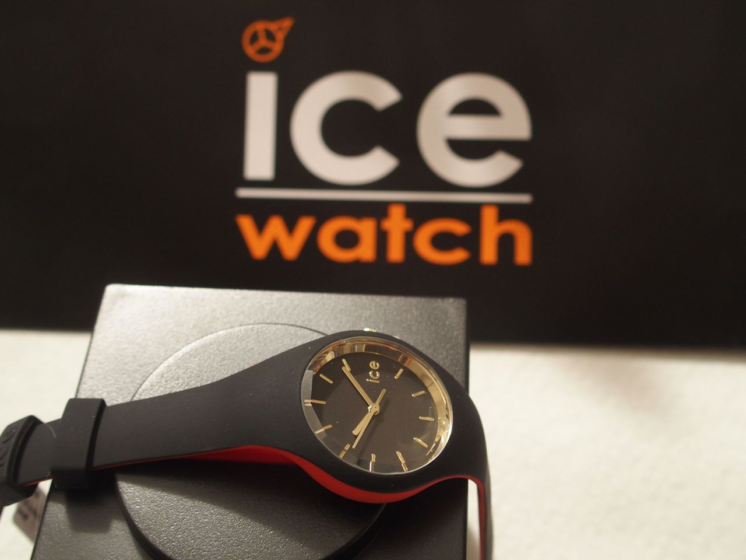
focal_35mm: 46
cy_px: 280
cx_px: 373
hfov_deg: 41.2
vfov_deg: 31.5
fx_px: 991
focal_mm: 9.8
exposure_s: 1/50
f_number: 2.8
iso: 400
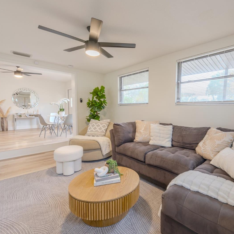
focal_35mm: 18
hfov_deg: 79.2
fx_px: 138
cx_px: 146
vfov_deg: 80.7
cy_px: 116
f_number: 8
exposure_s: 1/6
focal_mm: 14
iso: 125
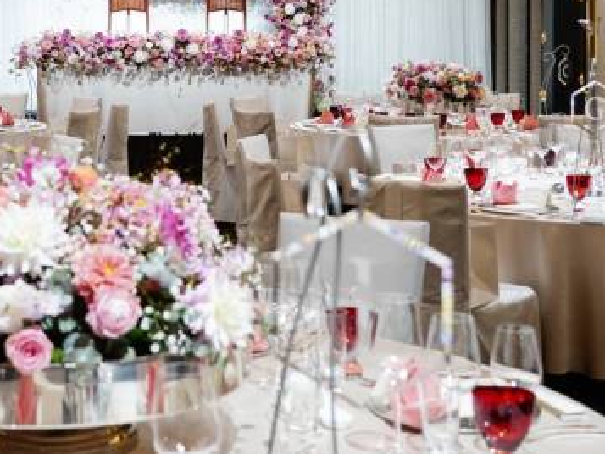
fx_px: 1241
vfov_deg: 20.4
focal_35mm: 71
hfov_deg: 27.1
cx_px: 159
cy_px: 62
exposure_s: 1/40
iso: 800
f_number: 4
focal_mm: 33
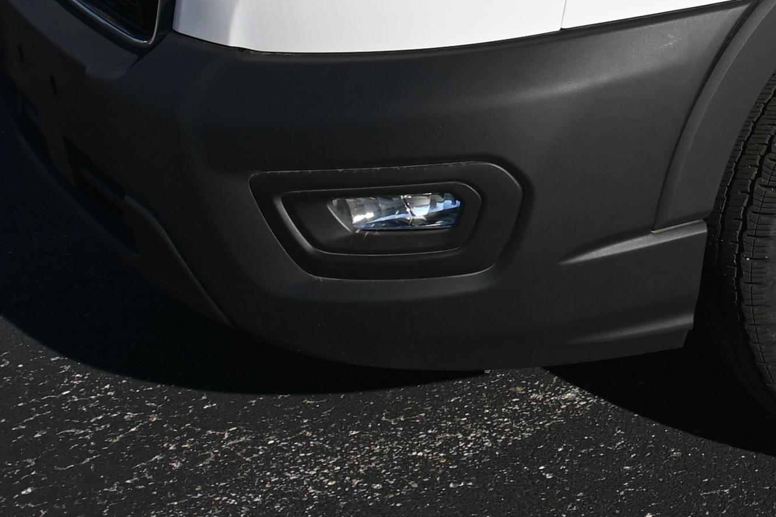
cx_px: 1220
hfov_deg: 10.4
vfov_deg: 7.1
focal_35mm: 190
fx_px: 4097
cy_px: -234
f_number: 9
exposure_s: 1/640
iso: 100
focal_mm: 30.5
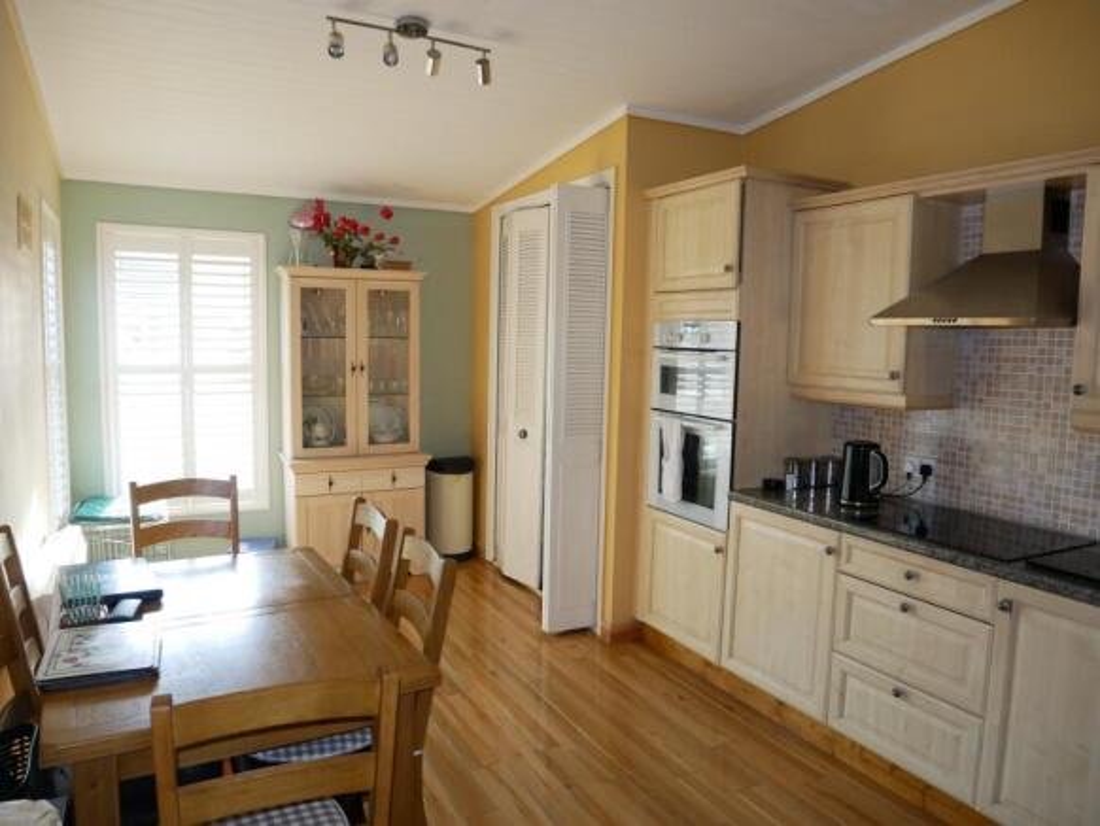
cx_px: 550
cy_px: 413
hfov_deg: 71.6
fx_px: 763
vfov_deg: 56.9
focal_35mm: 24
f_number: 4
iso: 200
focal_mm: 12
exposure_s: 1/50
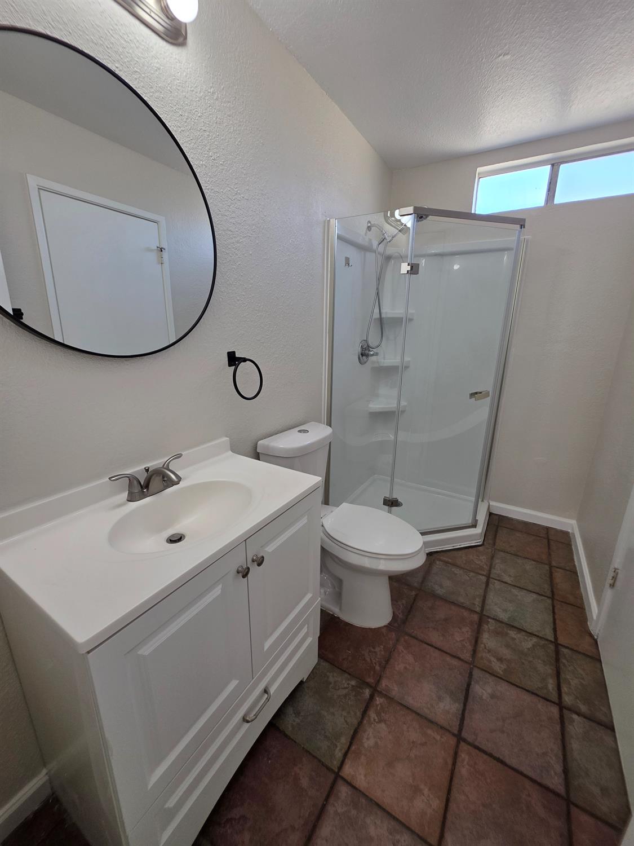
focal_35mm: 13
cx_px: 317
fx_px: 317
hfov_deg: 89.9
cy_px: 423
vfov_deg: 106.2
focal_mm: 2.2
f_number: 1.9
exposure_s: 1/120
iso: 100
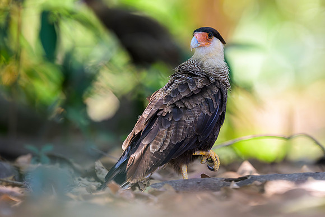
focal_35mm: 538
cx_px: 218
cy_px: 91
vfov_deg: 2.6
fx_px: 4854
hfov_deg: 3.8
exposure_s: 1/1000
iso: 1250
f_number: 2.8
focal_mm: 400
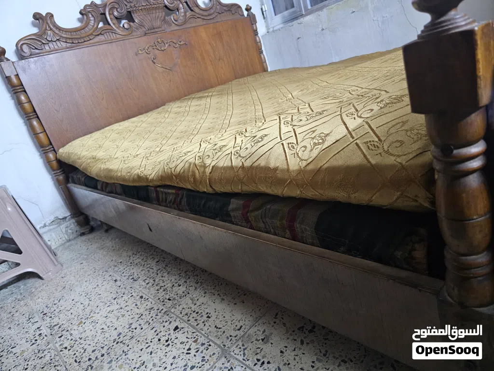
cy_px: 186
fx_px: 328
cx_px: 247
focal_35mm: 23
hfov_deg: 73.9
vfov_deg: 58.9
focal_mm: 6.3
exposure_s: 1/50
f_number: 1.7
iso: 640
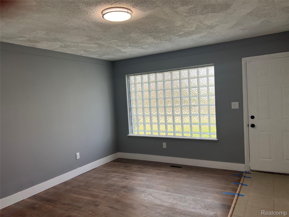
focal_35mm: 26
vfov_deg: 53.1
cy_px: 108
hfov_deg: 67.3
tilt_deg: -3.4
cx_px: 144
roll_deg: +3.5
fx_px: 217
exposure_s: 1/294
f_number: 1.5
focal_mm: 5.7
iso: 50
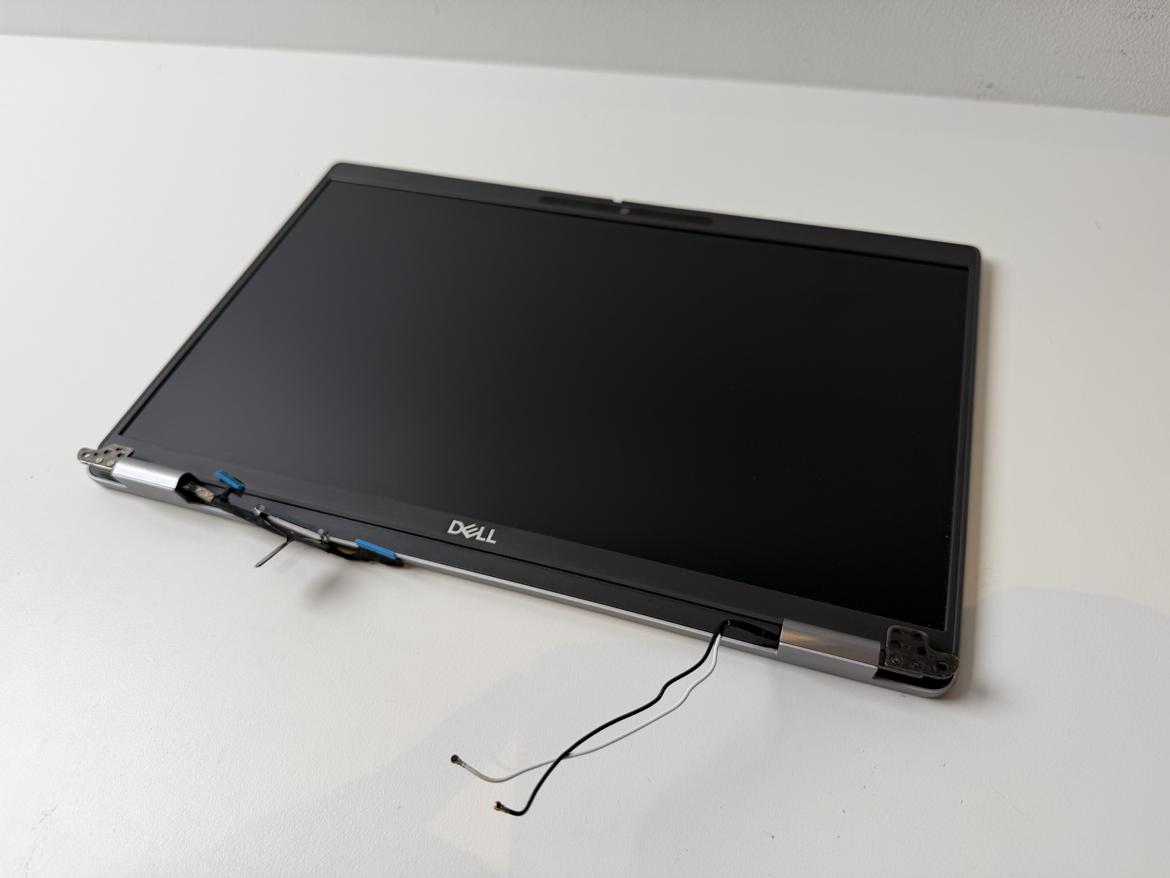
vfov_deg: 56.8
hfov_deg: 71.6
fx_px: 811
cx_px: 585
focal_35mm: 24
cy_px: 439
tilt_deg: -51.1
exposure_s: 1/232
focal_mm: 6.76
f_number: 1.78
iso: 64
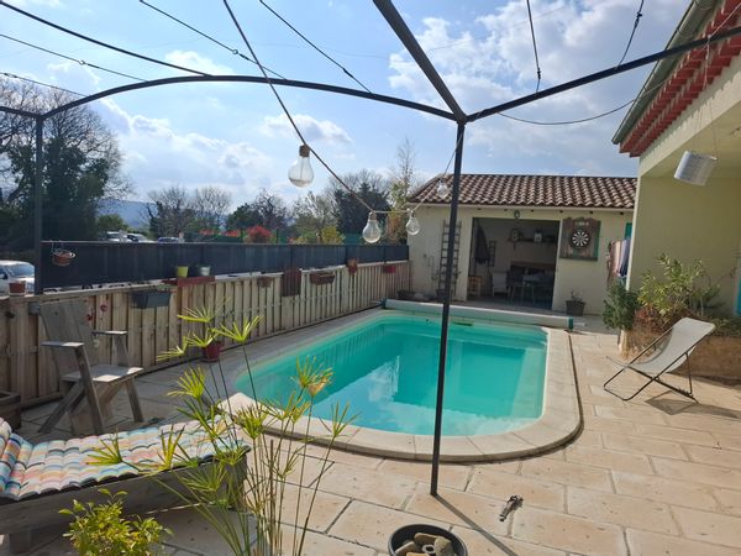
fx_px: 492
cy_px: 278
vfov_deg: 58.9
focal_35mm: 23
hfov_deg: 73.9
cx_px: 370
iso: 50
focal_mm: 5.54
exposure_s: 1/5076
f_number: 1.8
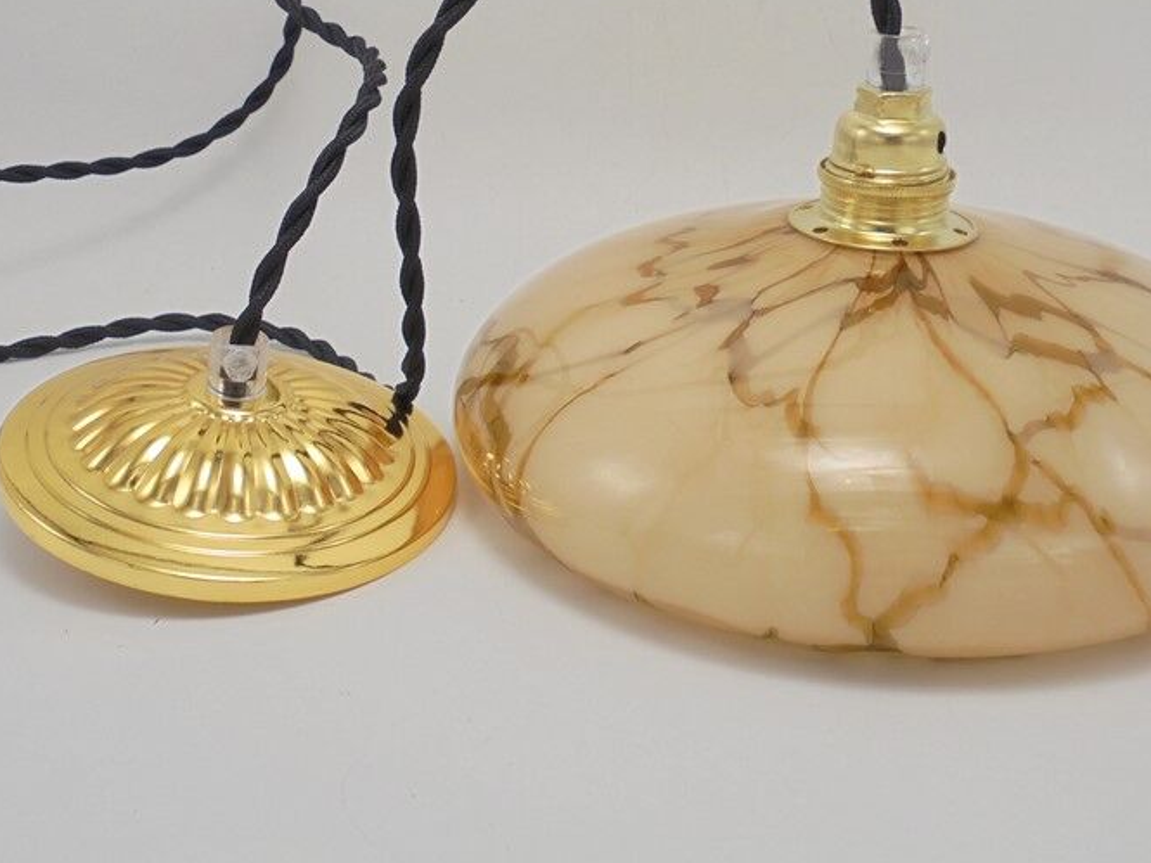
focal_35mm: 46
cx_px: 575
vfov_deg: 31.3
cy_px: 286
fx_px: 1530
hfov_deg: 41.2
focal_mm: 6.1
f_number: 4
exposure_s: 1/30
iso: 100
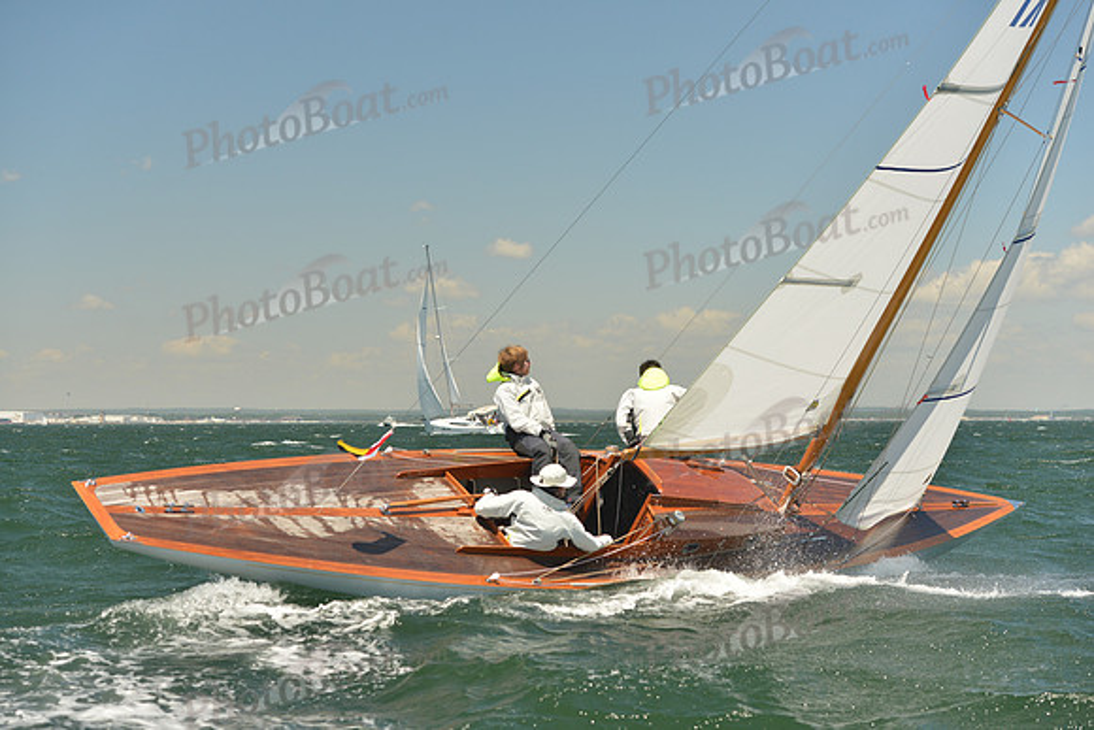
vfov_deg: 19.5
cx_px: 547
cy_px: 365
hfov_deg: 28.8
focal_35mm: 70
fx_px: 2128
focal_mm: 70
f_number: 5
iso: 400
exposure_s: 1/800
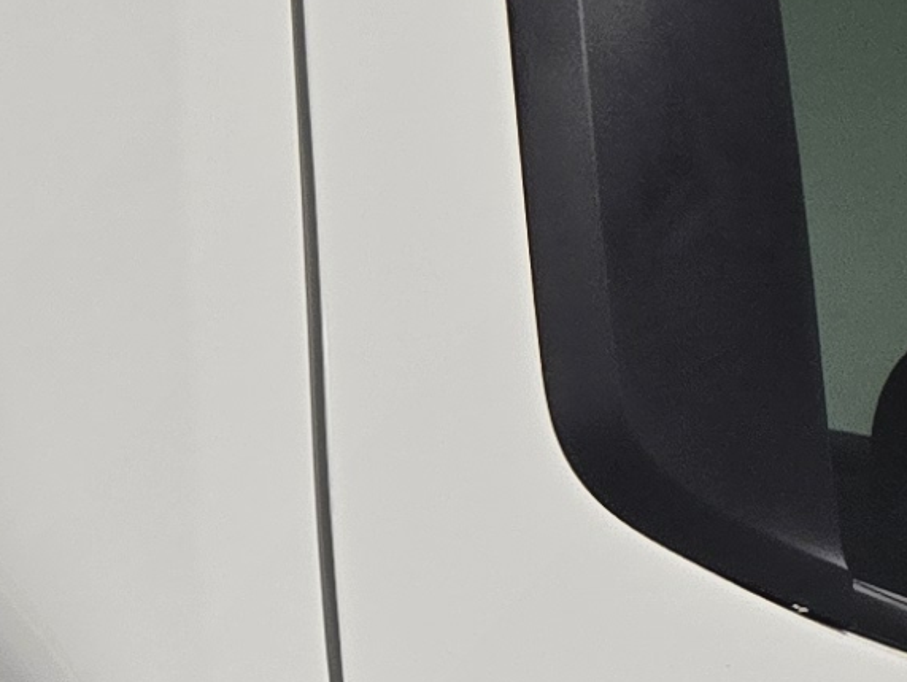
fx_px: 4221
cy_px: 989
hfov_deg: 8.7
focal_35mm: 161
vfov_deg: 9.0
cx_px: -2259
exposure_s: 1/120
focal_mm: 5.4
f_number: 1.8
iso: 80
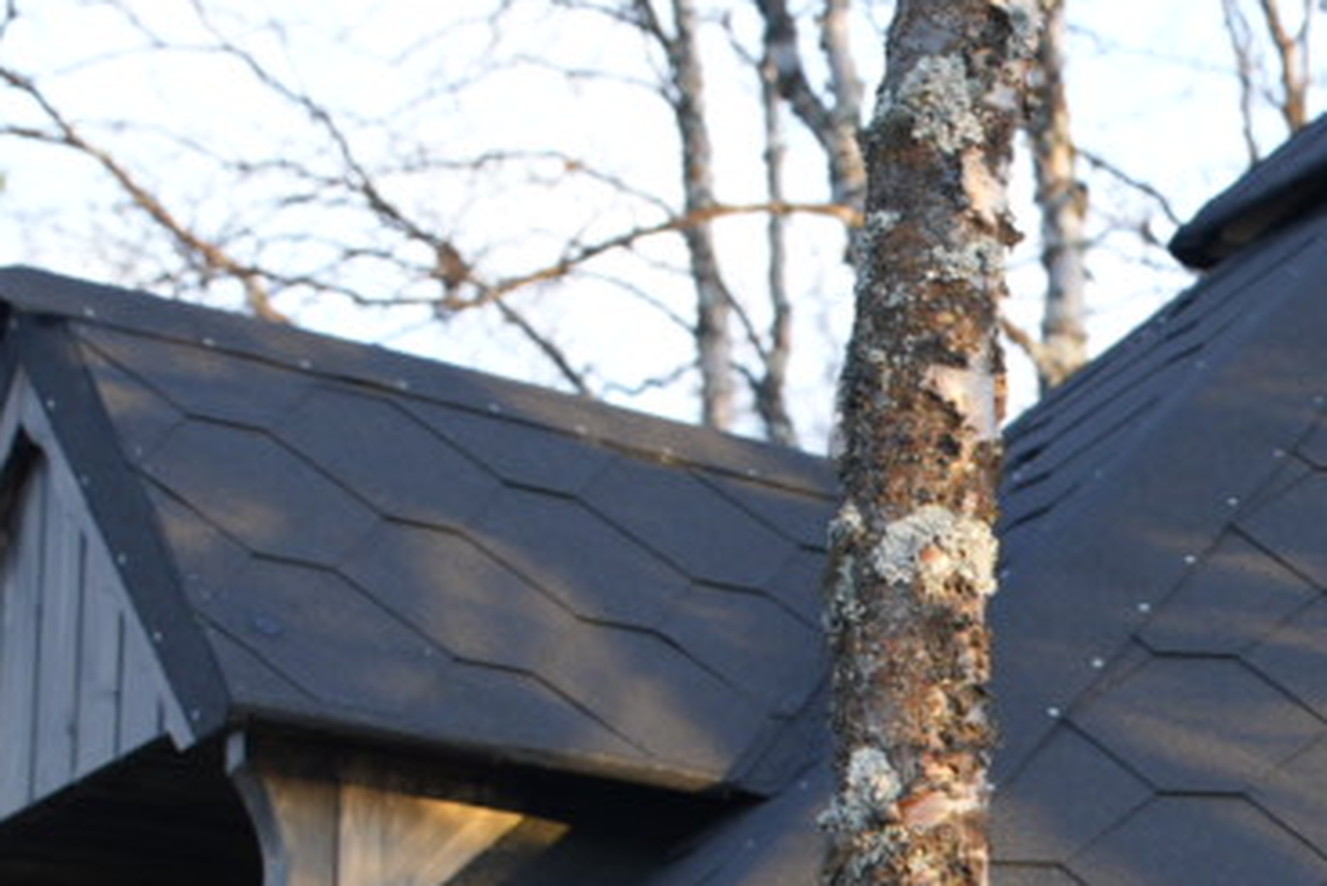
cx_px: 1934
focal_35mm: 154
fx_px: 5679
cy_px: 1139
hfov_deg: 12.7
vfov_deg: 8.8
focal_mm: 35
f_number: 4
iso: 320
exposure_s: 1/60
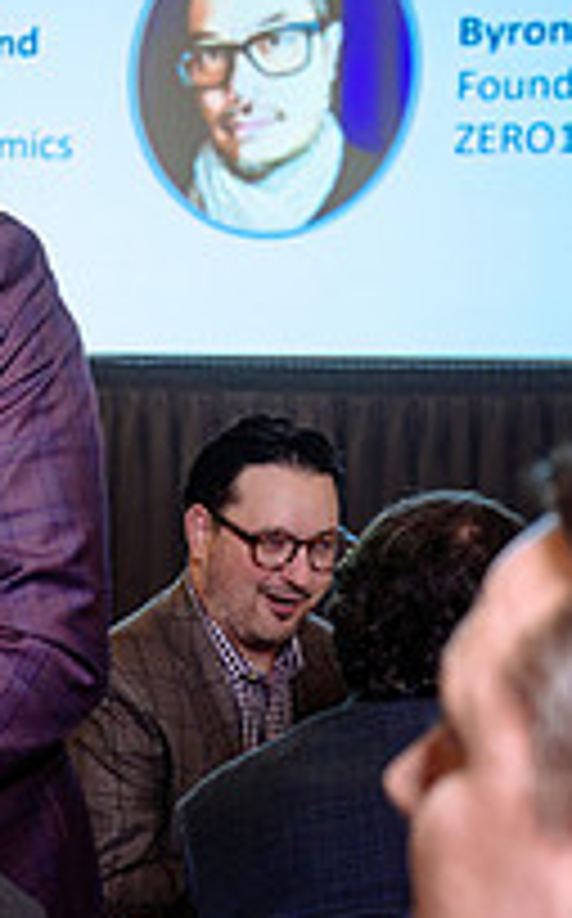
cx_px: -545
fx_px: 2826
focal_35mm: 113
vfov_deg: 18.4
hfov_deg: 10.6
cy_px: 556
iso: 1000
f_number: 4
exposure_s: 1/50
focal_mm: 38
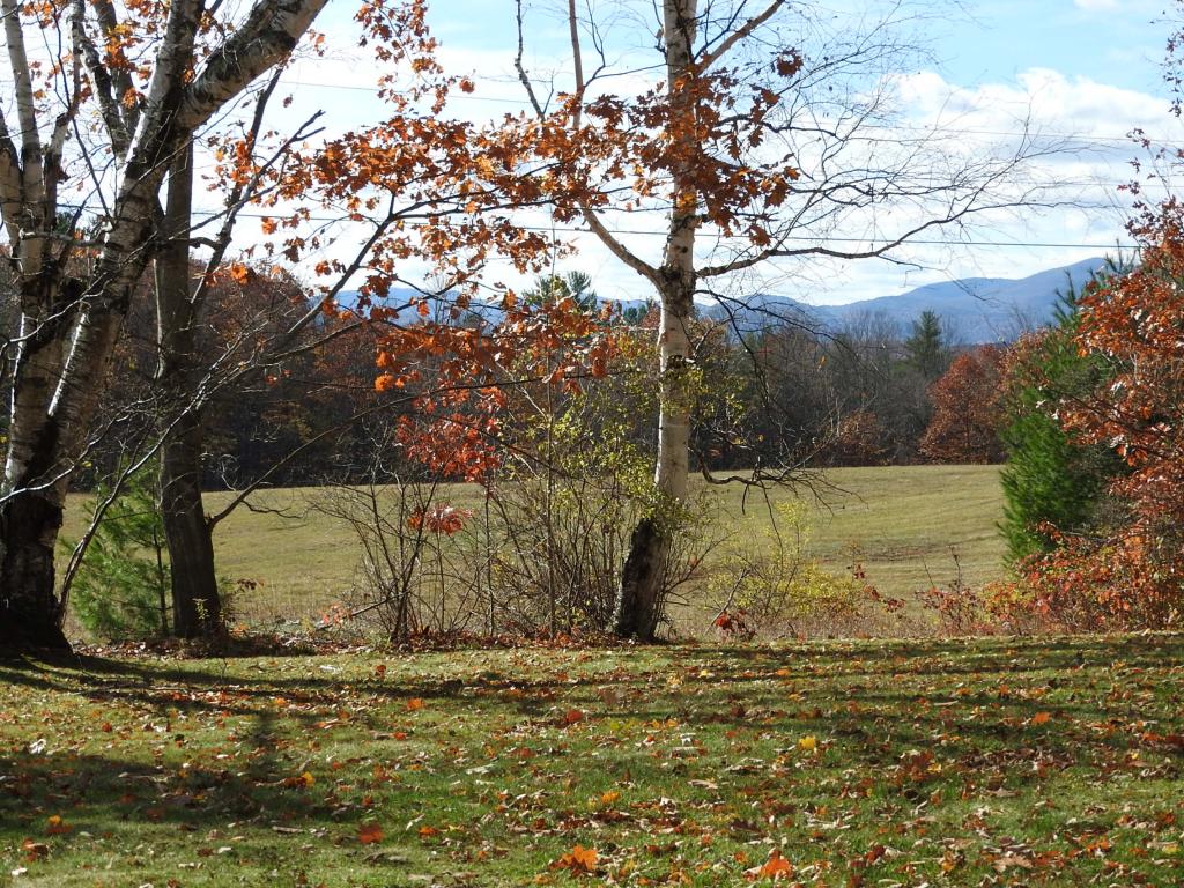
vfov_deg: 17.4
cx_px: 592
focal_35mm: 85
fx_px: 2907
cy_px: 444
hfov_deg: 23.0
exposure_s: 1/640
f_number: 4.5
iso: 100
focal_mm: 15.2
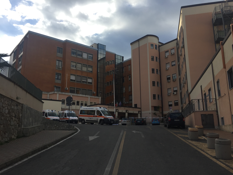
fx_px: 195
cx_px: 116
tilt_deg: +11.5
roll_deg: -0.2
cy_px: 88
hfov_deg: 61.7
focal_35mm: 29
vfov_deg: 48.2
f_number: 2.2
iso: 32
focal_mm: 4.15
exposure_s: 1/1647
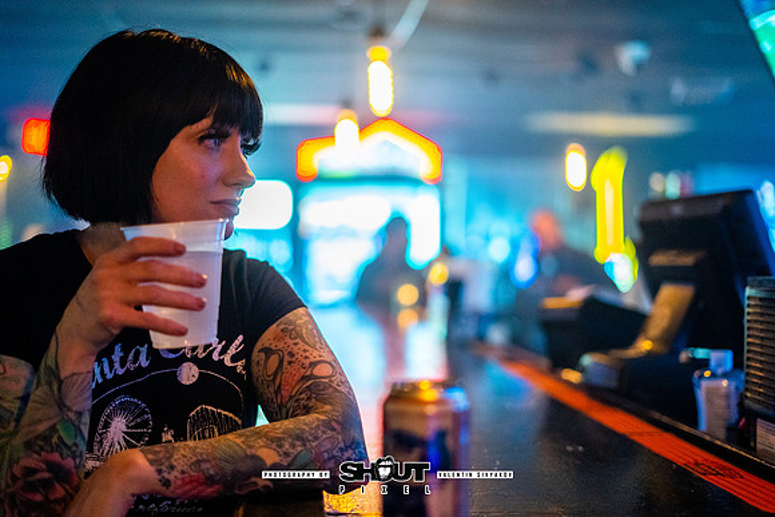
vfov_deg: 27.0
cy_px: 258
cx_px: 388
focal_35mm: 50
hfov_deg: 39.6
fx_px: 1077
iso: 4000
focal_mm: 50
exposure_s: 1/125
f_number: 1.8
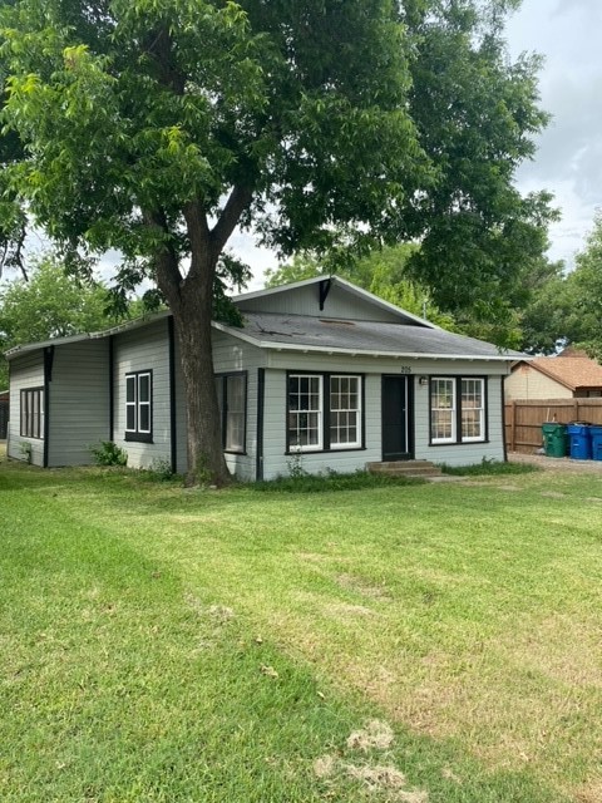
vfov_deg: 67.3
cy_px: 402
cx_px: 301
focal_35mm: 26
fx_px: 603
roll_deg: +1.2
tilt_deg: +1.7
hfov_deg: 53.1
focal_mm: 4.25
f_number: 1.8
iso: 32
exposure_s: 1/852
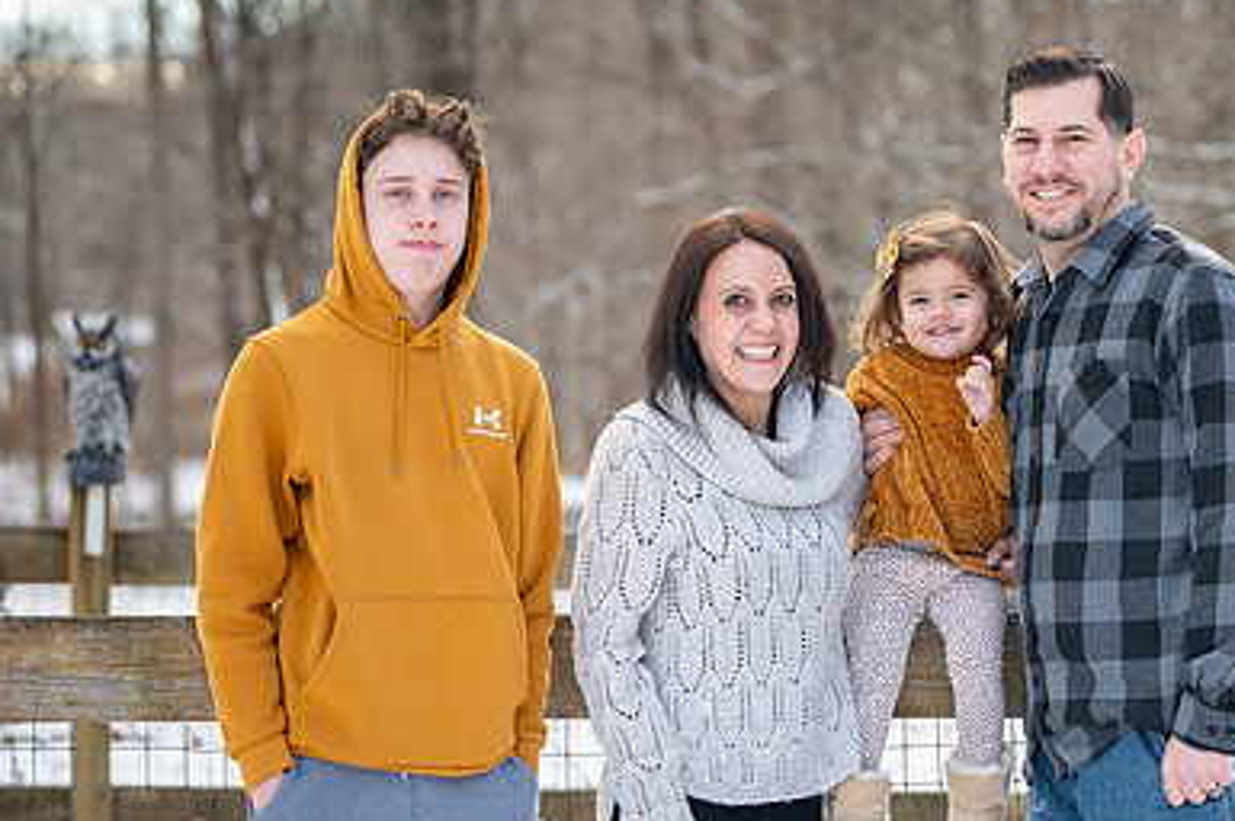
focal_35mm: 143
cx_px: 905
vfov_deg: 9.6
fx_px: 4901
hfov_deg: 14.3
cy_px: 478
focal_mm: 95
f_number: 3.5
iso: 320
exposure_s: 1/500
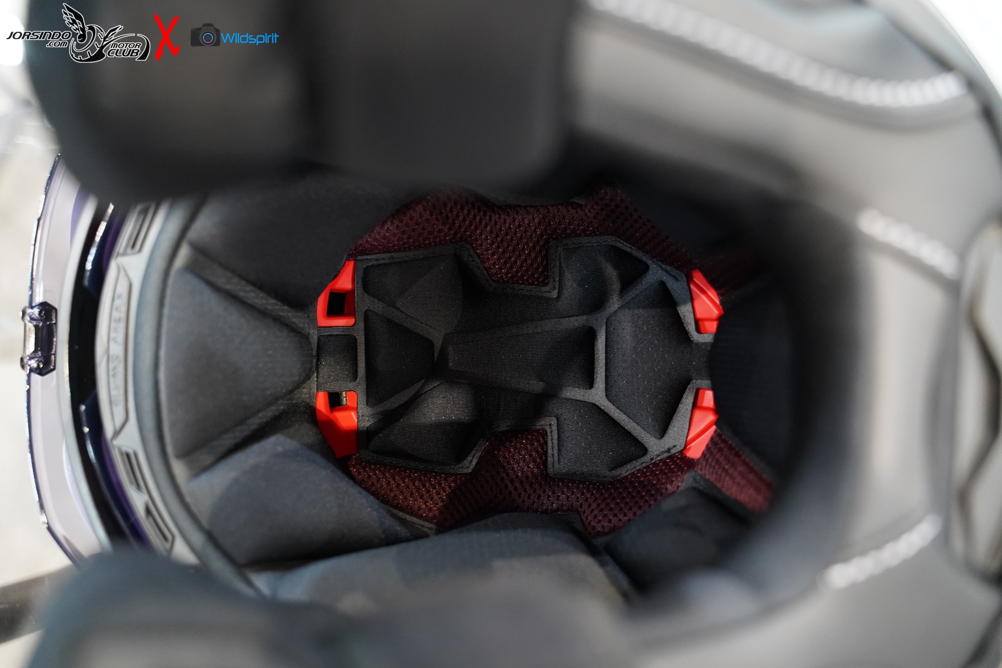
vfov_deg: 43.6
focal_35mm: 30
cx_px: 501
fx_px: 835
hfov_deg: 61.9
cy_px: 334
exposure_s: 1/60
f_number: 2.8
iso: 5000
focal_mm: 30
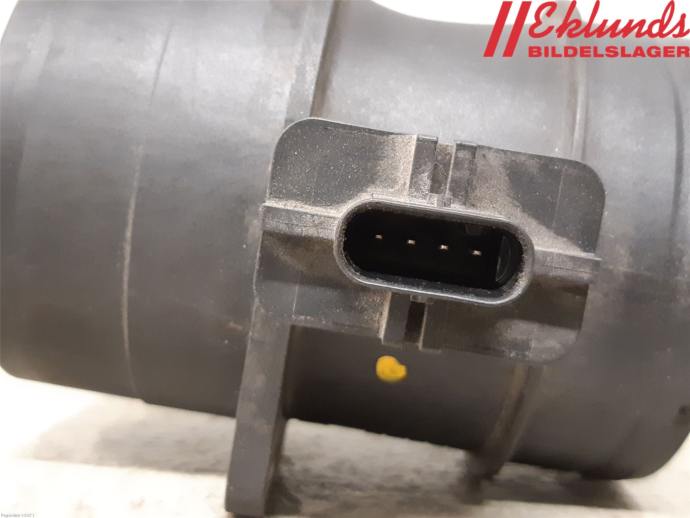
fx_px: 518
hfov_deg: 67.3
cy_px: 259
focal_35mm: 26
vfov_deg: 53.1
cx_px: 345
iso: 500
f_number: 1.7
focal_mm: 3.93
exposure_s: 1/25
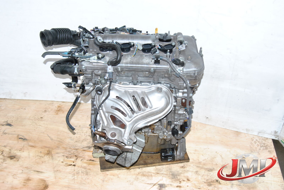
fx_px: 332
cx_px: 142
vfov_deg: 32.0
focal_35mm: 42
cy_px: 95
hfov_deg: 46.3
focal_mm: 28
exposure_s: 1/200
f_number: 10
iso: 800
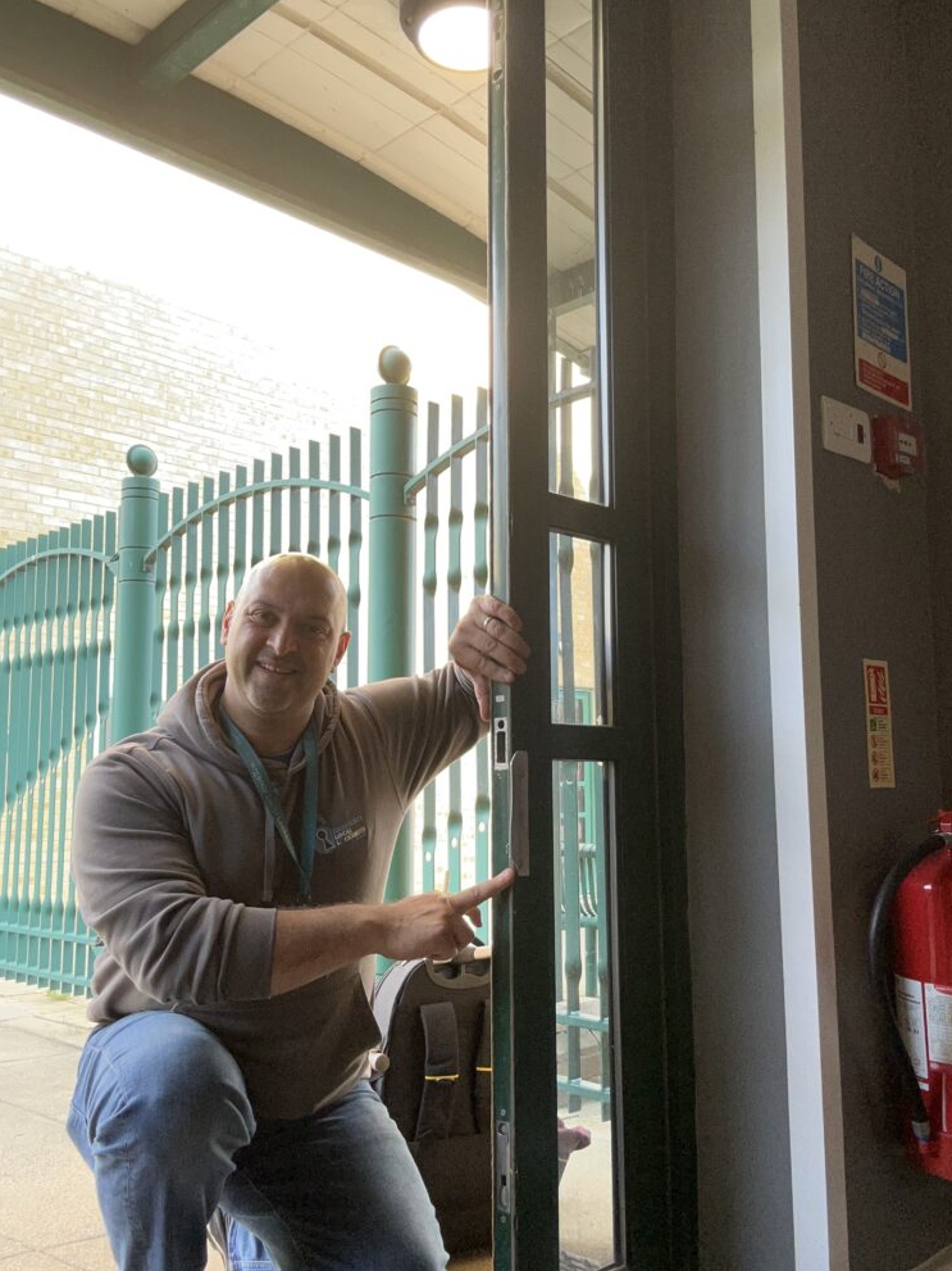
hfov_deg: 45.4
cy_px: 625
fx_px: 1137
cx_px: 486
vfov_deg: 58.4
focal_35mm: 31
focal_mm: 2.69
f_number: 1.9
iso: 50
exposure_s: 1/50
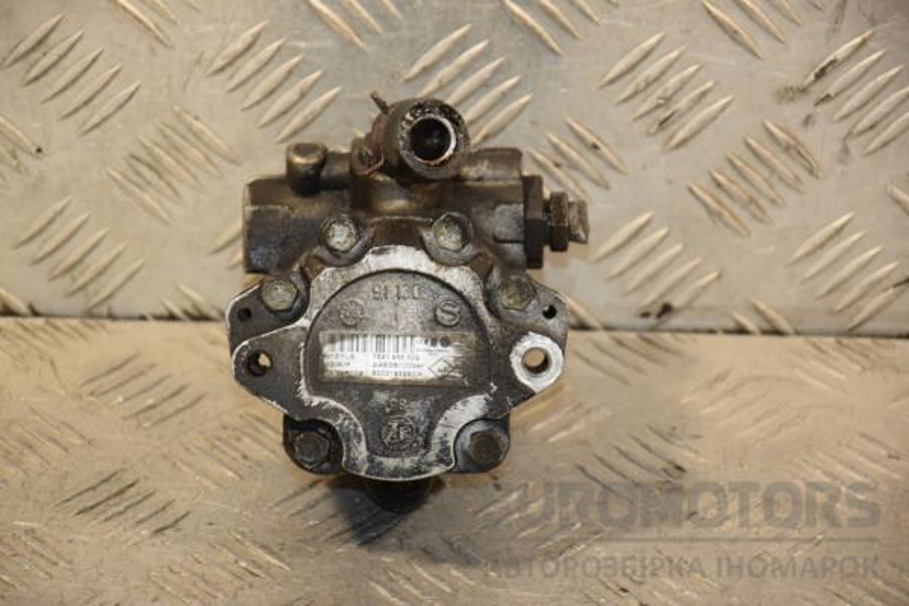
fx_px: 3977
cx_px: 454
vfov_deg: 8.7
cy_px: 303
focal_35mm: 158
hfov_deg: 13.0
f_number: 5.6
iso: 800
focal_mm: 105
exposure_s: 1/125
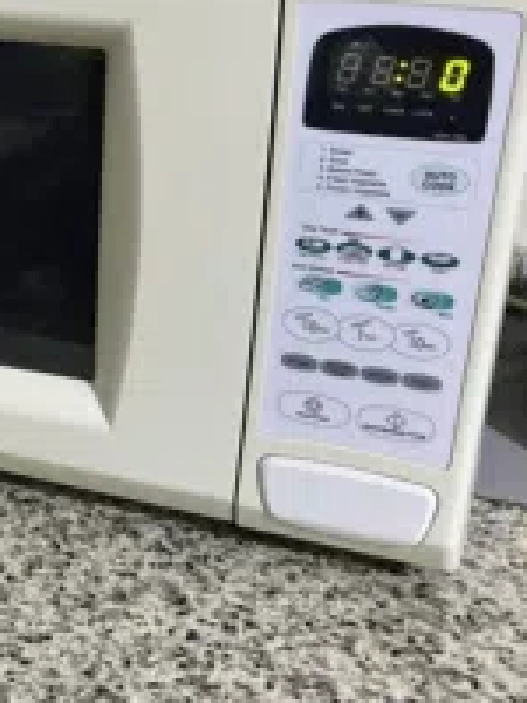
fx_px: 1056
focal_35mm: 52
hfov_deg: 26.6
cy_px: 257
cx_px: 11
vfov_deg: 36.6
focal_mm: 5.1
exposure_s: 1/33
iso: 500
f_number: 1.6
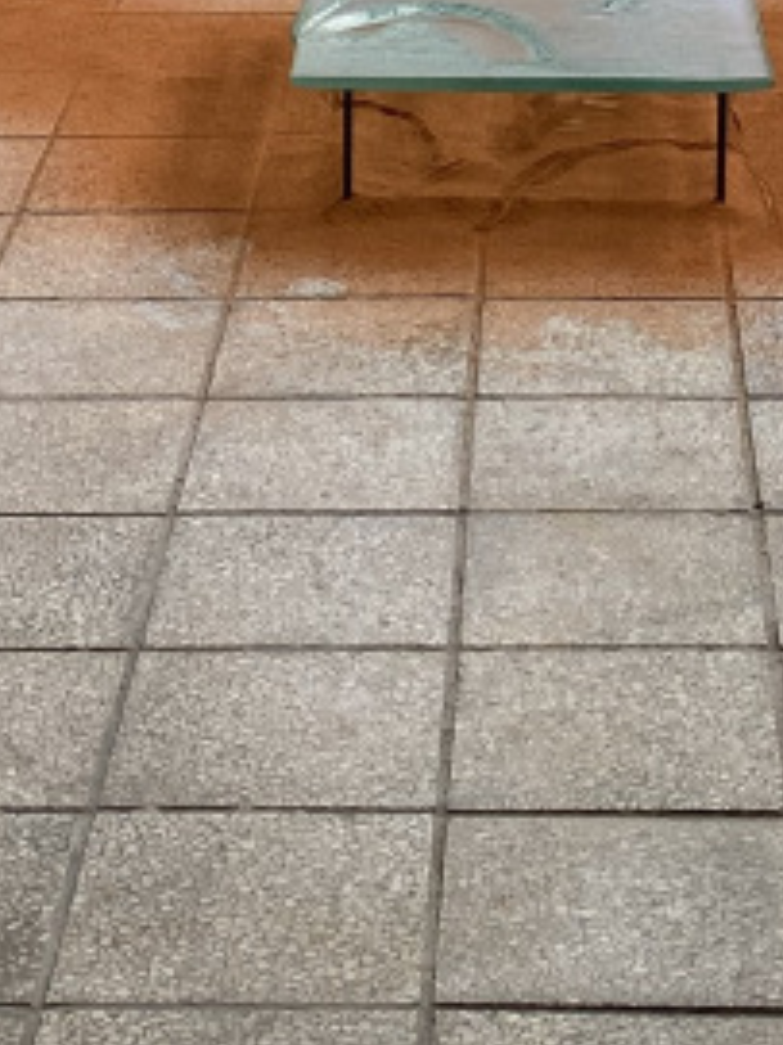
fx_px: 3471
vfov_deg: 16.1
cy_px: -389
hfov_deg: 12.8
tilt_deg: -10.3
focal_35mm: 115
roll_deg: +0.6
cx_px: 548
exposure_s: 1/398
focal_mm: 4.25
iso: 32
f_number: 1.8
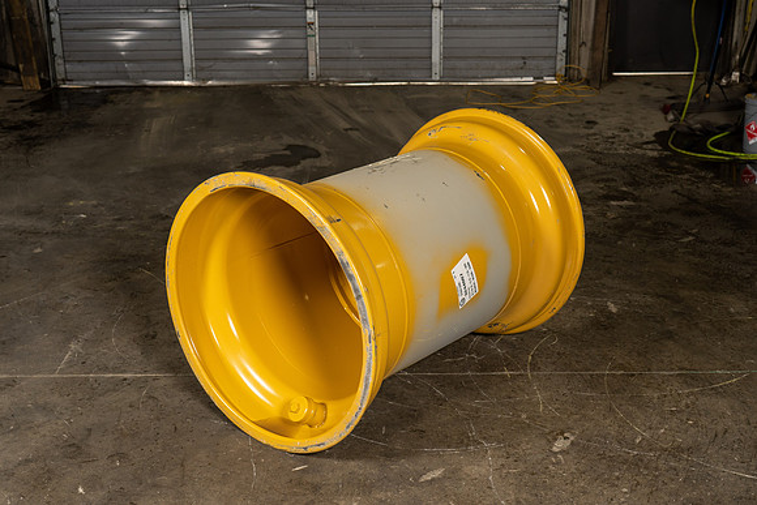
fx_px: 1031
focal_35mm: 49
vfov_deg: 27.5
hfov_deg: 40.3
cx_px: 378
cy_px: 252
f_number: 5.6
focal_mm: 49
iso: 640
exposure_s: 1/160
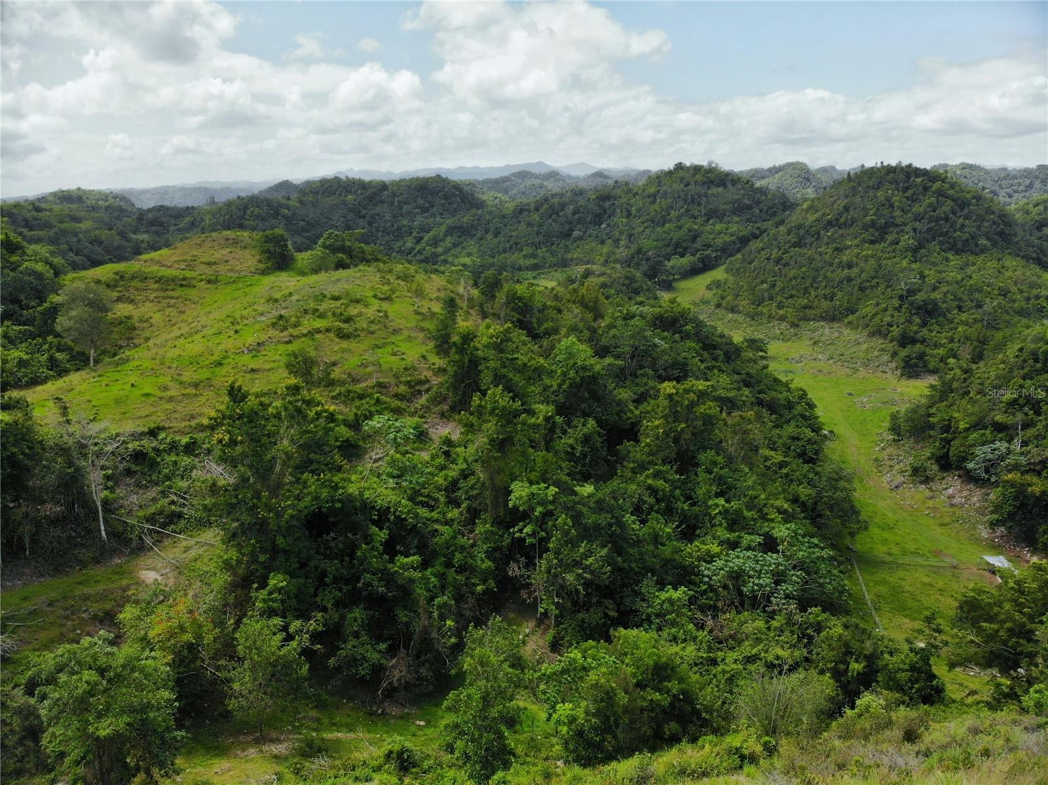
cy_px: 392
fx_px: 726
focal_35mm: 24
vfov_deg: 56.8
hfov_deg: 71.6
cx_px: 524
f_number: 2.8
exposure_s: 1/40.8
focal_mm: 4.5
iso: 110
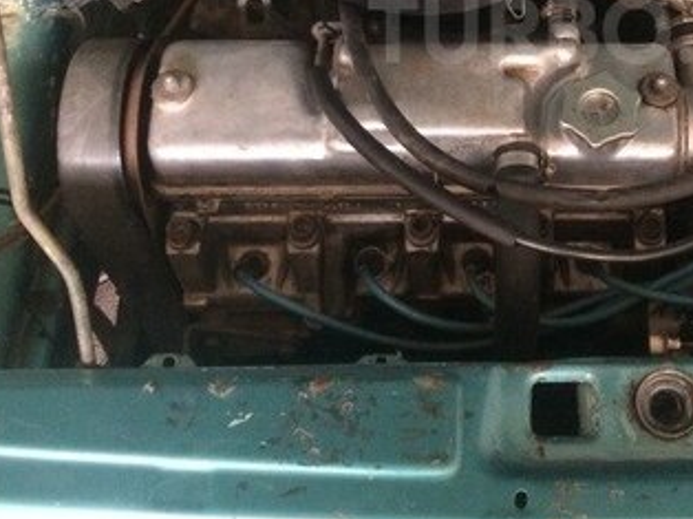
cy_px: 30
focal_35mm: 61
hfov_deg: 30.6
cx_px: 594
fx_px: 1220
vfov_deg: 23.2
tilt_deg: -47.6
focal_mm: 4.15
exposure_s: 1/25
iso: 320
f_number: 2.2
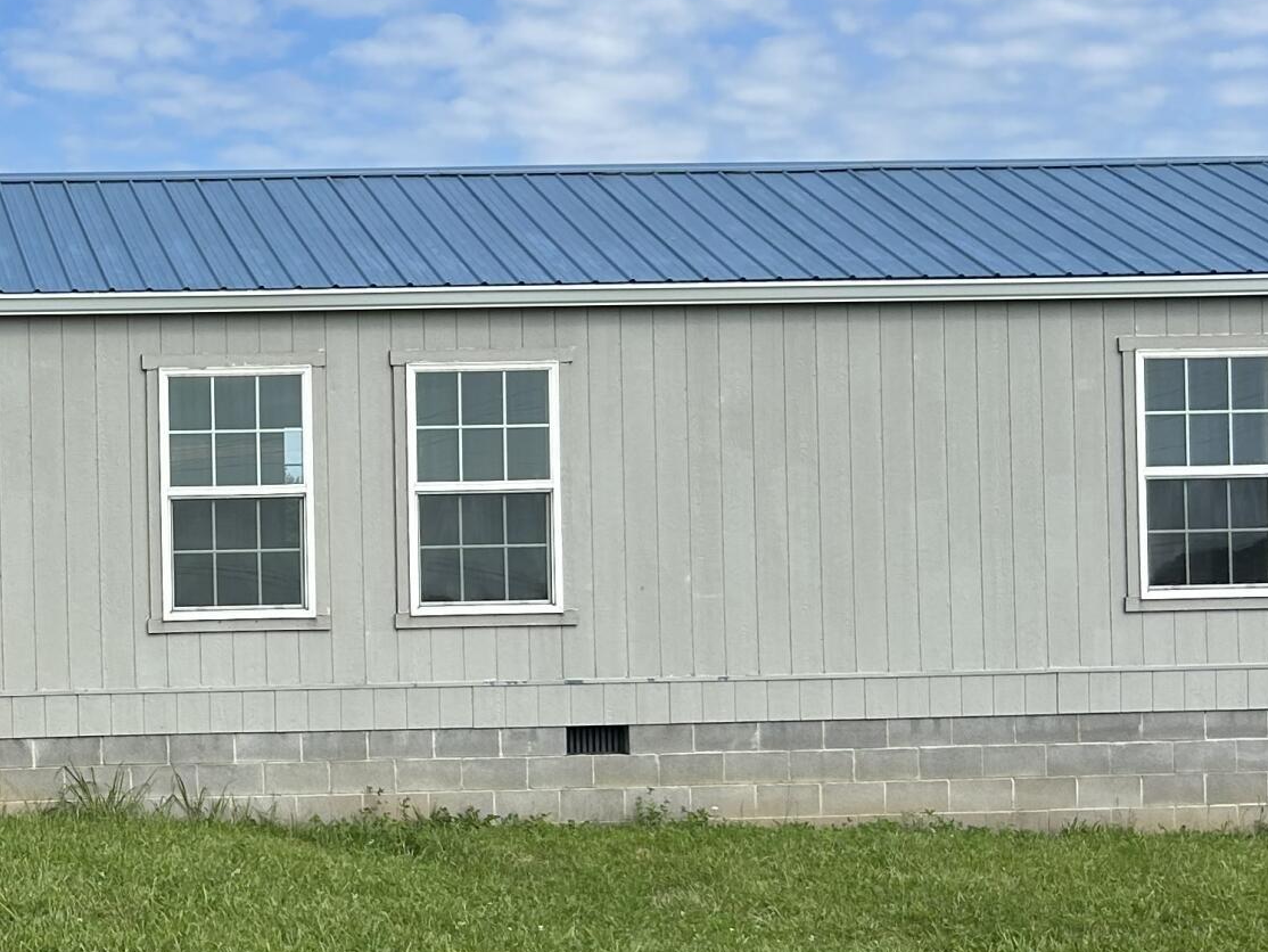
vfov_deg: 21.0
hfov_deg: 25.9
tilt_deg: +4.1
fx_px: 2565
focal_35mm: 70
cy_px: 590
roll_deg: +2.6
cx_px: -97
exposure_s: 1/4444
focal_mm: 5.7
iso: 50
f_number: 1.5
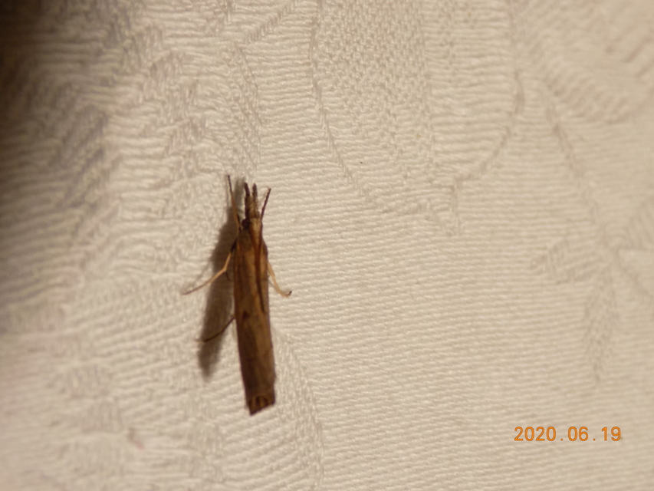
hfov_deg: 16.7
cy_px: 246
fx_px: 2230
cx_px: 327
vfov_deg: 12.6
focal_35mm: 118
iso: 220
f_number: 4.8
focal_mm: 20.9
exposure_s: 1/30
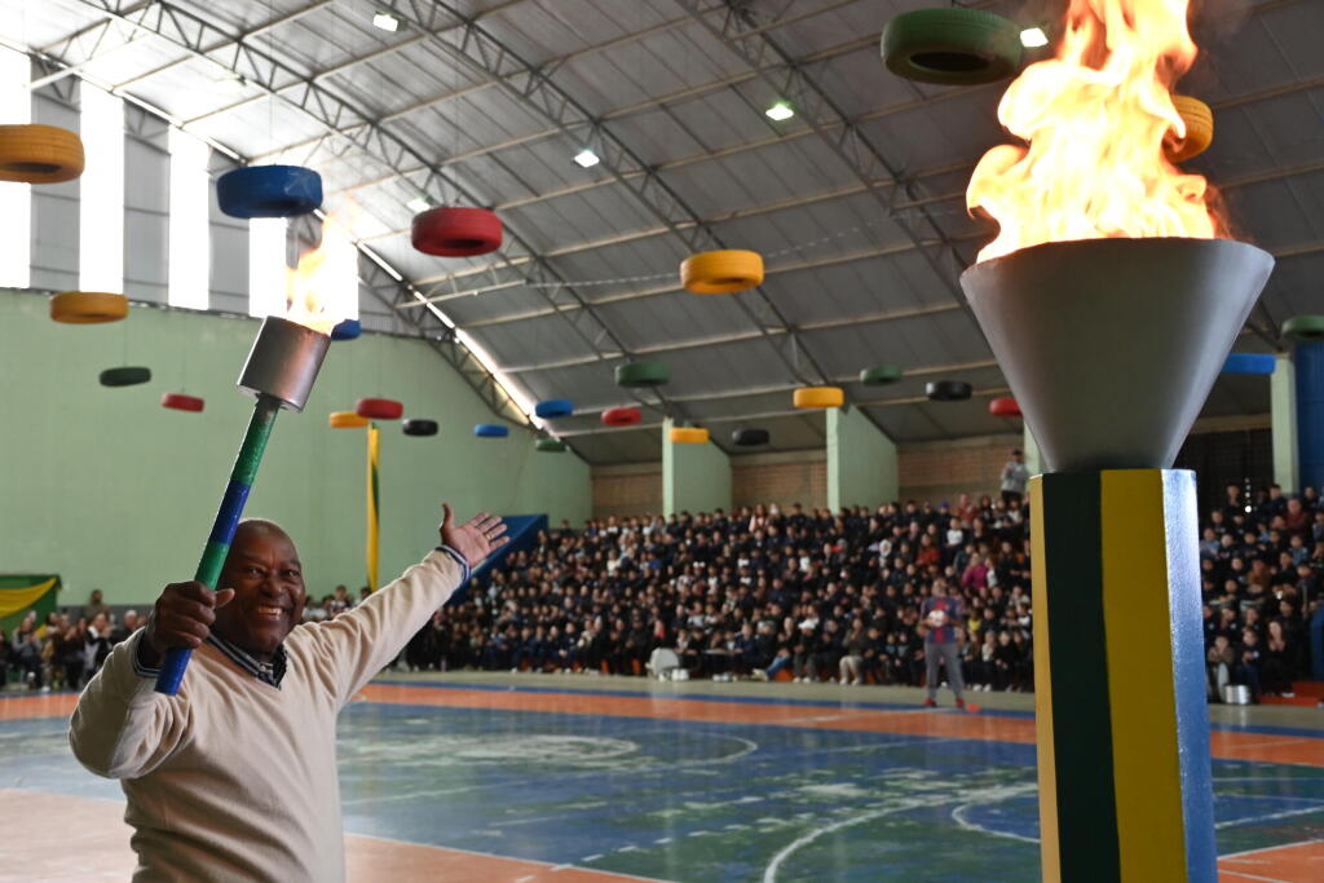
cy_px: 442
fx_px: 1765
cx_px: 662
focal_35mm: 48
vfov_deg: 28.1
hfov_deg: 41.1
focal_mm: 32
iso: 720
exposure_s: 1/125
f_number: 4
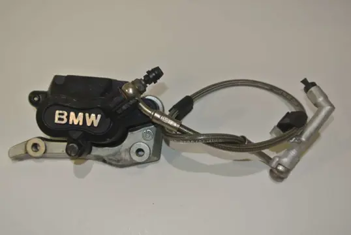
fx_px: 390
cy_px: 118
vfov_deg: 33.5
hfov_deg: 48.4
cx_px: 176
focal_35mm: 40
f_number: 4.2
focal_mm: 15.1
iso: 200
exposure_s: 1/60
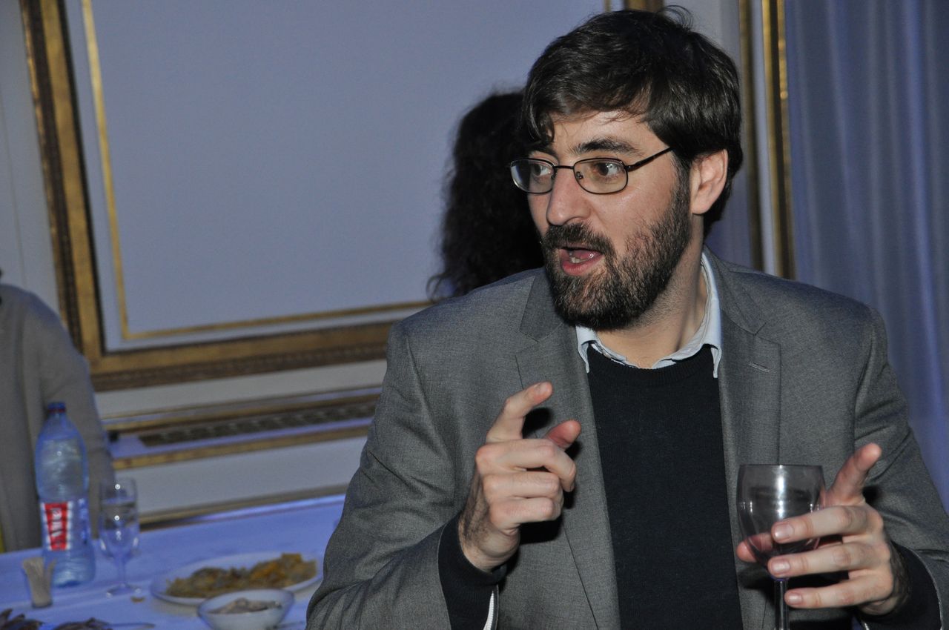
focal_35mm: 90
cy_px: 315
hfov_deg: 22.6
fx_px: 2369
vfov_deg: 15.1
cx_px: 474
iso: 800
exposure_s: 1/60
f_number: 5
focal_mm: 60
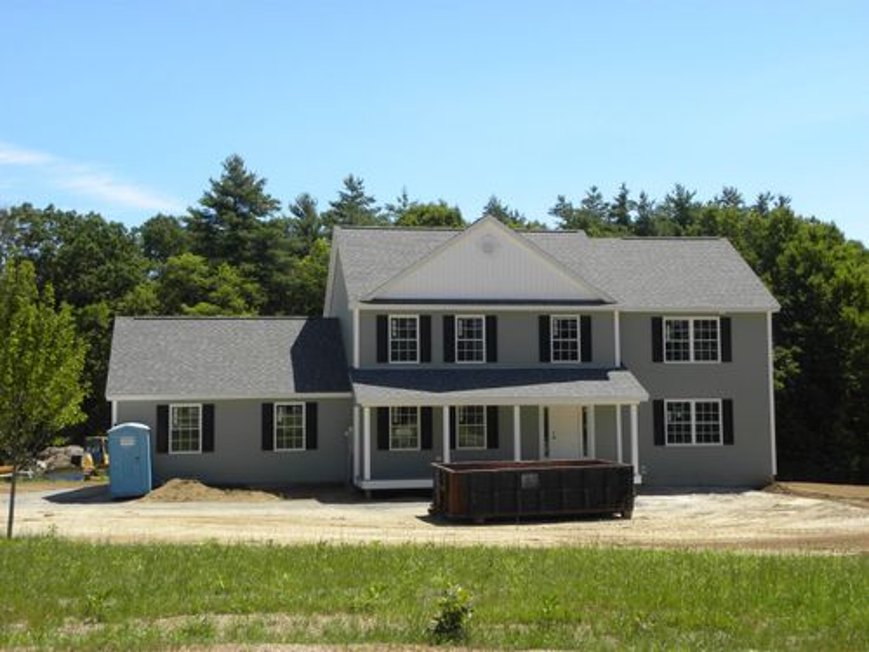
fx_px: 1305
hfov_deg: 36.8
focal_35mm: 52
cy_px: 326
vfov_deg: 28.0
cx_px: 434
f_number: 5.6
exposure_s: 1/249
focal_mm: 9.2
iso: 64
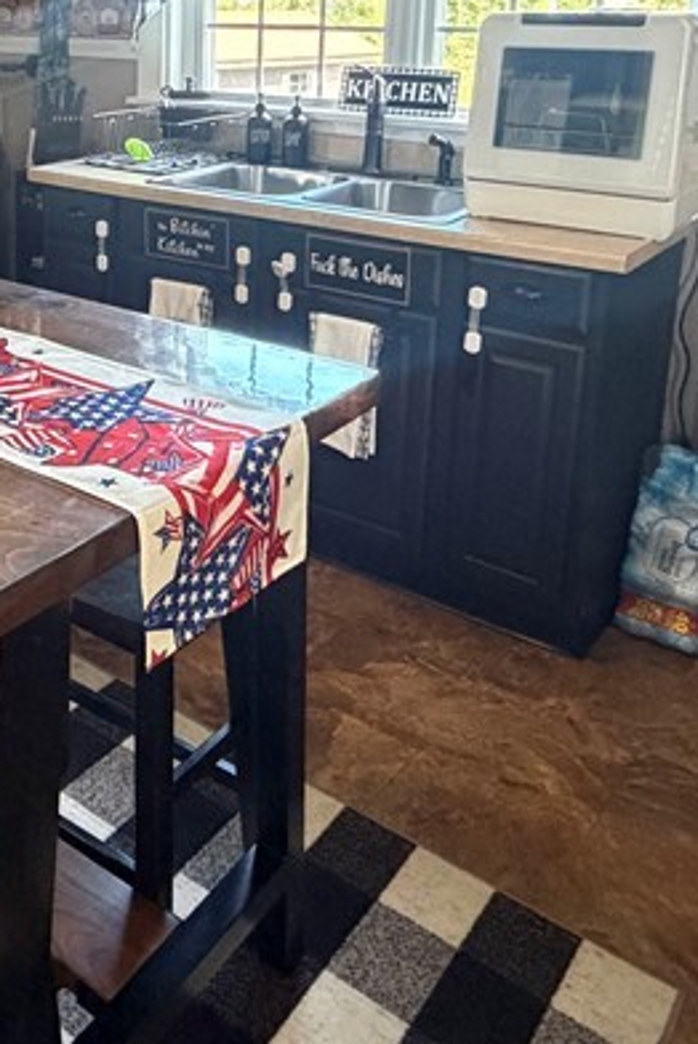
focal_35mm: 38
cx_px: 59
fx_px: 1103
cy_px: 210
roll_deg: -0.1
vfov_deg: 47.9
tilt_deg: -11.0
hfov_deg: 33.1
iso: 640
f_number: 2.2
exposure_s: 1/60
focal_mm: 2.22
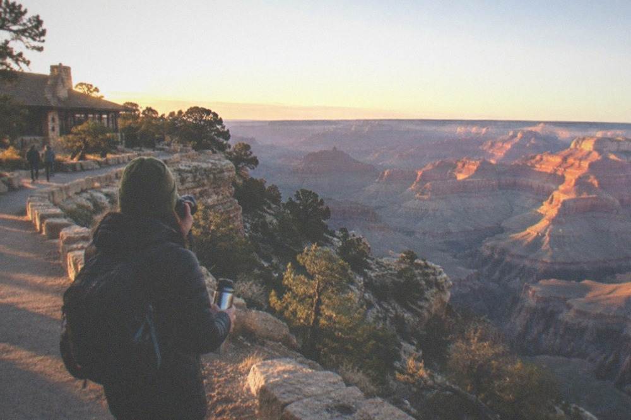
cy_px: 210
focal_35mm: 35
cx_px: 316
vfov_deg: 37.8
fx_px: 613
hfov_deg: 54.5
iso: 200
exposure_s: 1/640
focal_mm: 35
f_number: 4
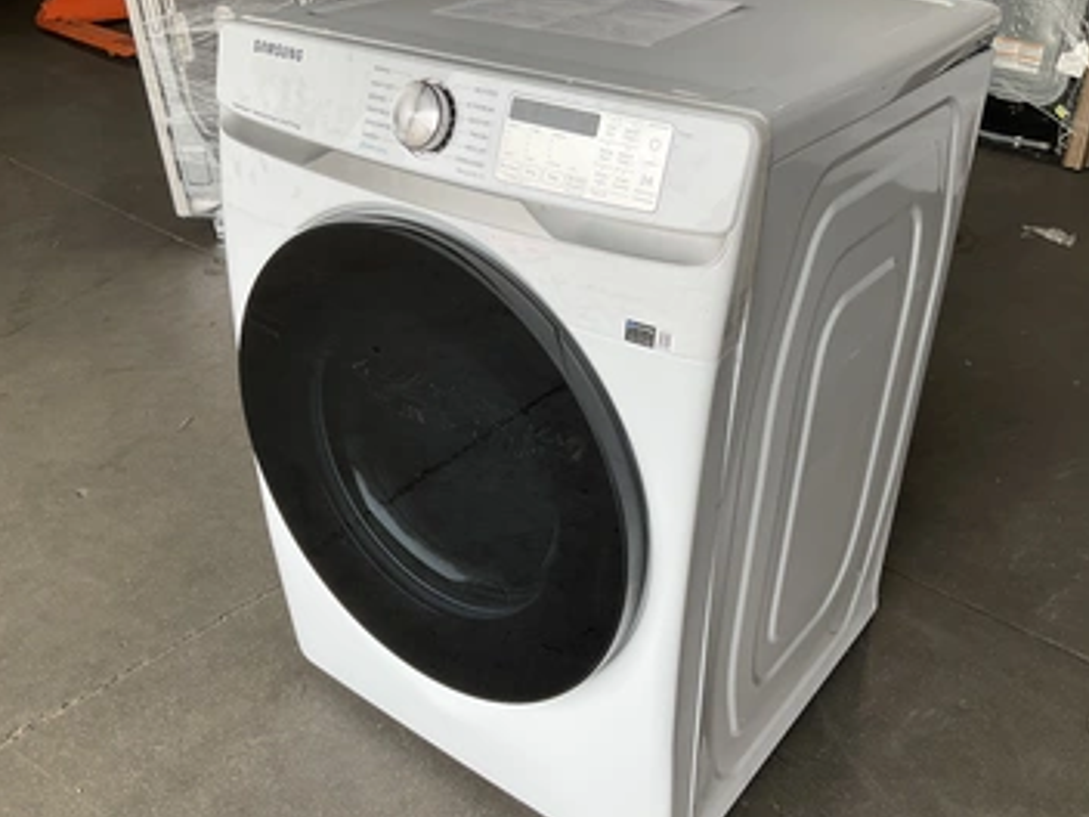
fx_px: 1038
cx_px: 563
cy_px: 427
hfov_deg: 55.3
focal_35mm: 33
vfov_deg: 42.9
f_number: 1.8
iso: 25
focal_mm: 3
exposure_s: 1/291
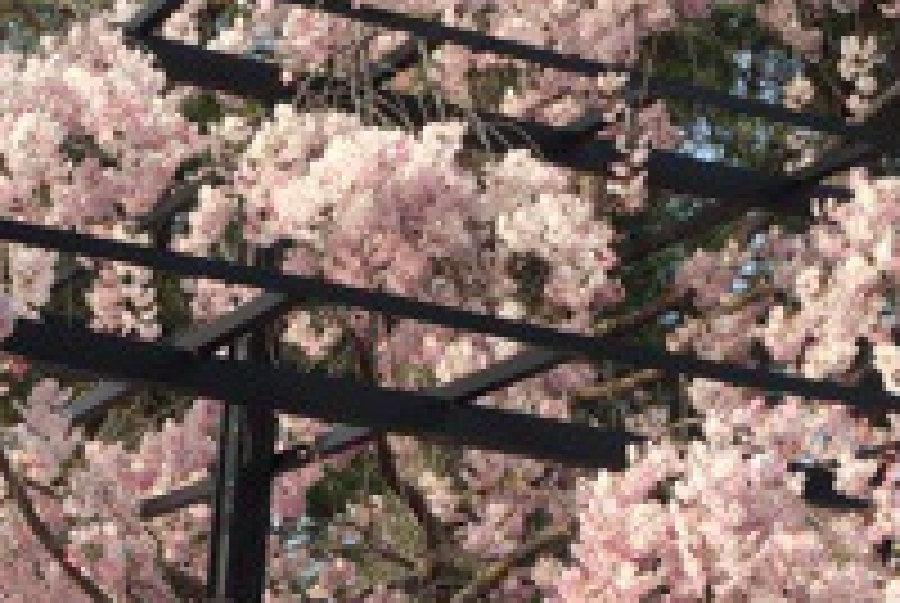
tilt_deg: +8.2
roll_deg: -7.0
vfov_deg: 13.1
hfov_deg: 19.7
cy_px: 680
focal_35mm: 103
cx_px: 288
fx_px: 2579
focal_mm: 3.3
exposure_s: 1/637
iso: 25
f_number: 2.4
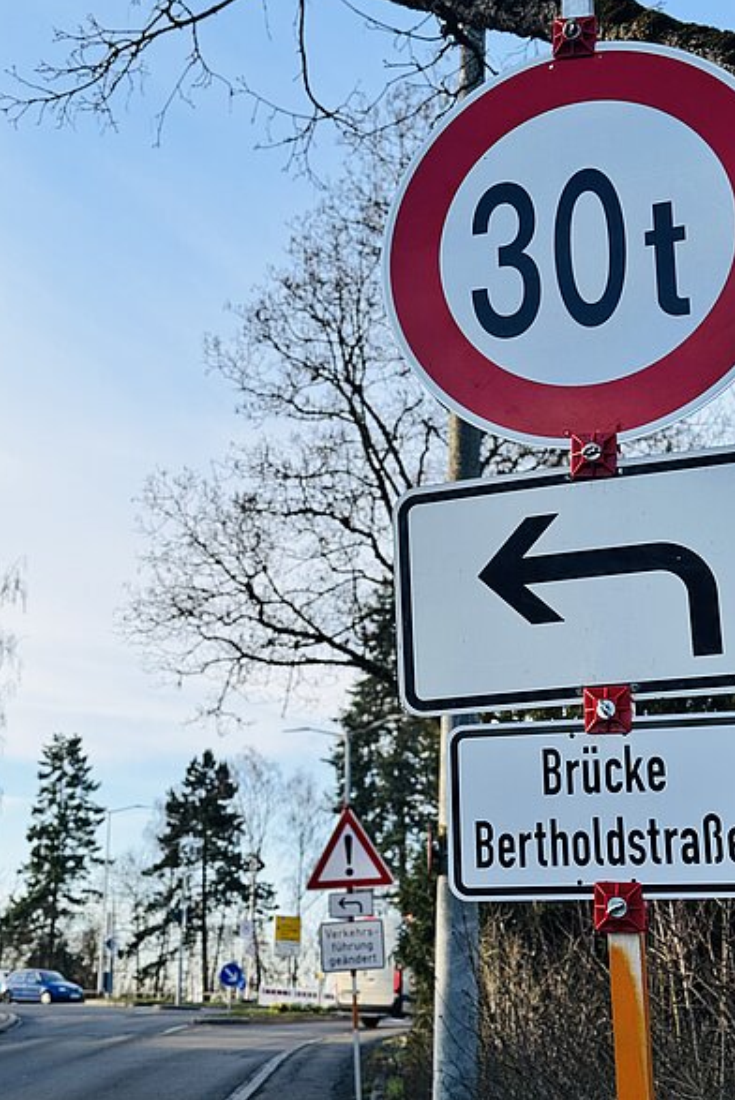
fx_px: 1560
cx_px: 414
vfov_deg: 38.9
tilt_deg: +18.7
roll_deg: +0.8
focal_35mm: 51
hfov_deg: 26.5
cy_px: 545
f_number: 1.78
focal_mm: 6.76
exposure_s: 1/1637
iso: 64
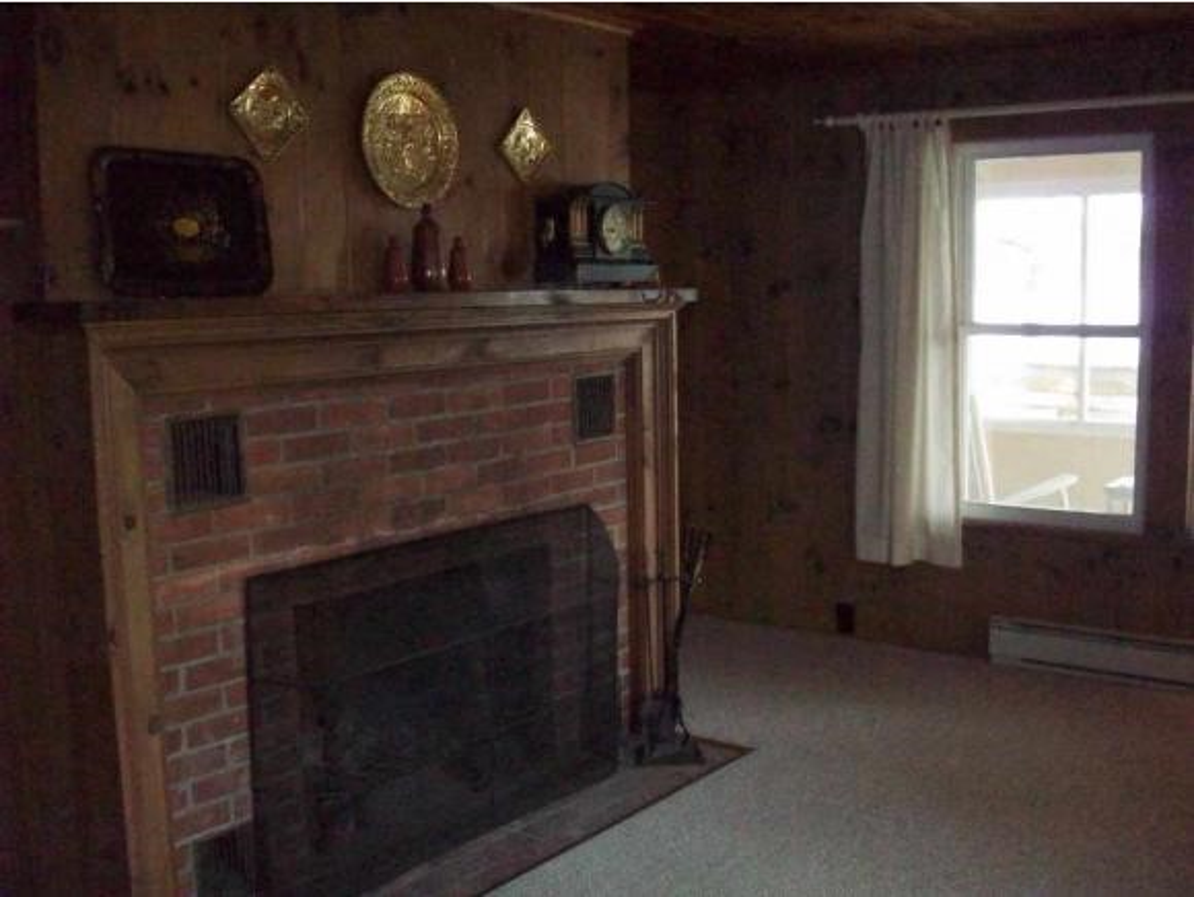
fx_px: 1277
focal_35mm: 37
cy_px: 448
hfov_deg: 50.1
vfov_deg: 38.7
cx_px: 597
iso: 800
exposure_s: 1/128
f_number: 2.8
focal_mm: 6.2
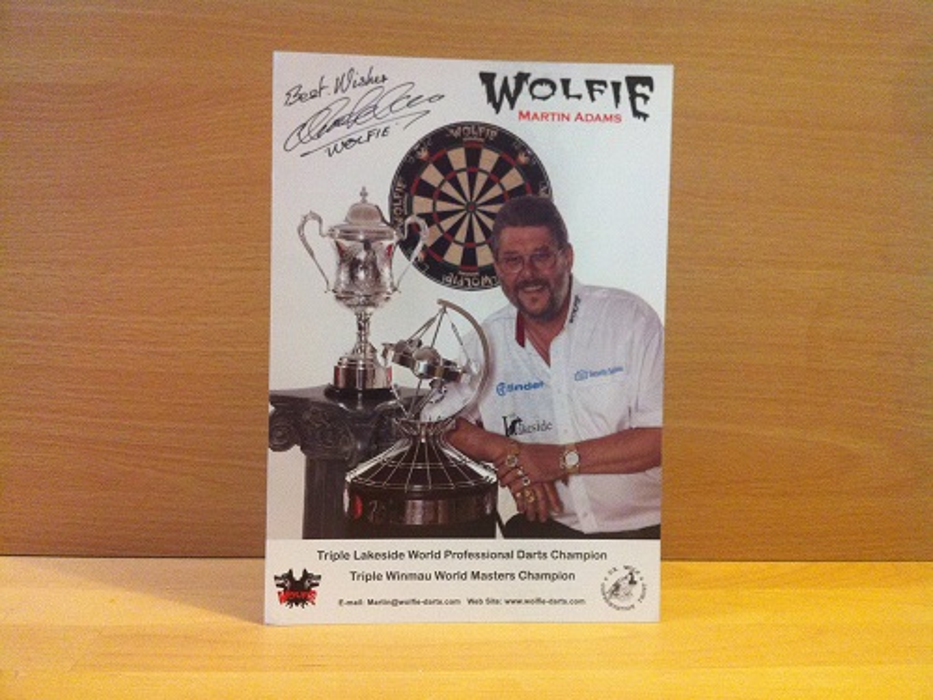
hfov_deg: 52.6
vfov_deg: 40.7
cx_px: 466
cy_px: 350
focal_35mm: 35
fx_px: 943
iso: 250
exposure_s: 1/15
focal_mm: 3.85
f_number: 2.8
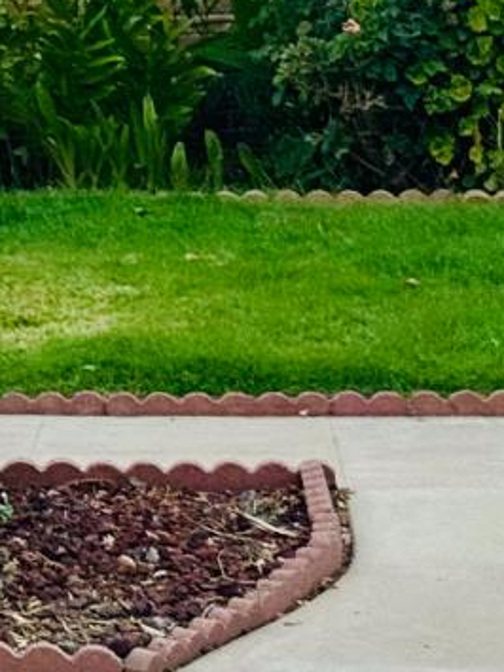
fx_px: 3943
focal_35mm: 203
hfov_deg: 6.8
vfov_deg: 9.4
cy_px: -383
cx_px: -887
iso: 64
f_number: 1.78
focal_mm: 6.76
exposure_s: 1/356
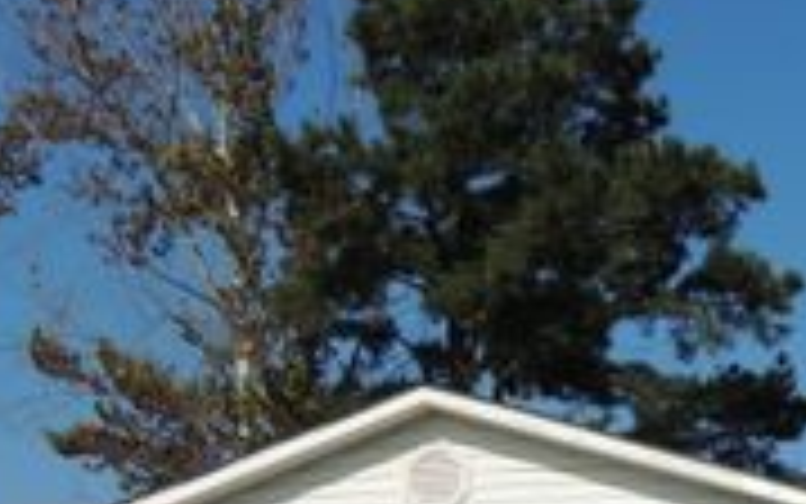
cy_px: 772
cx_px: 680
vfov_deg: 16.6
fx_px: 1560
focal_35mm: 71
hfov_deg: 28.2
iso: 100
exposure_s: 1/1600
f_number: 4.2
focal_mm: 4.3
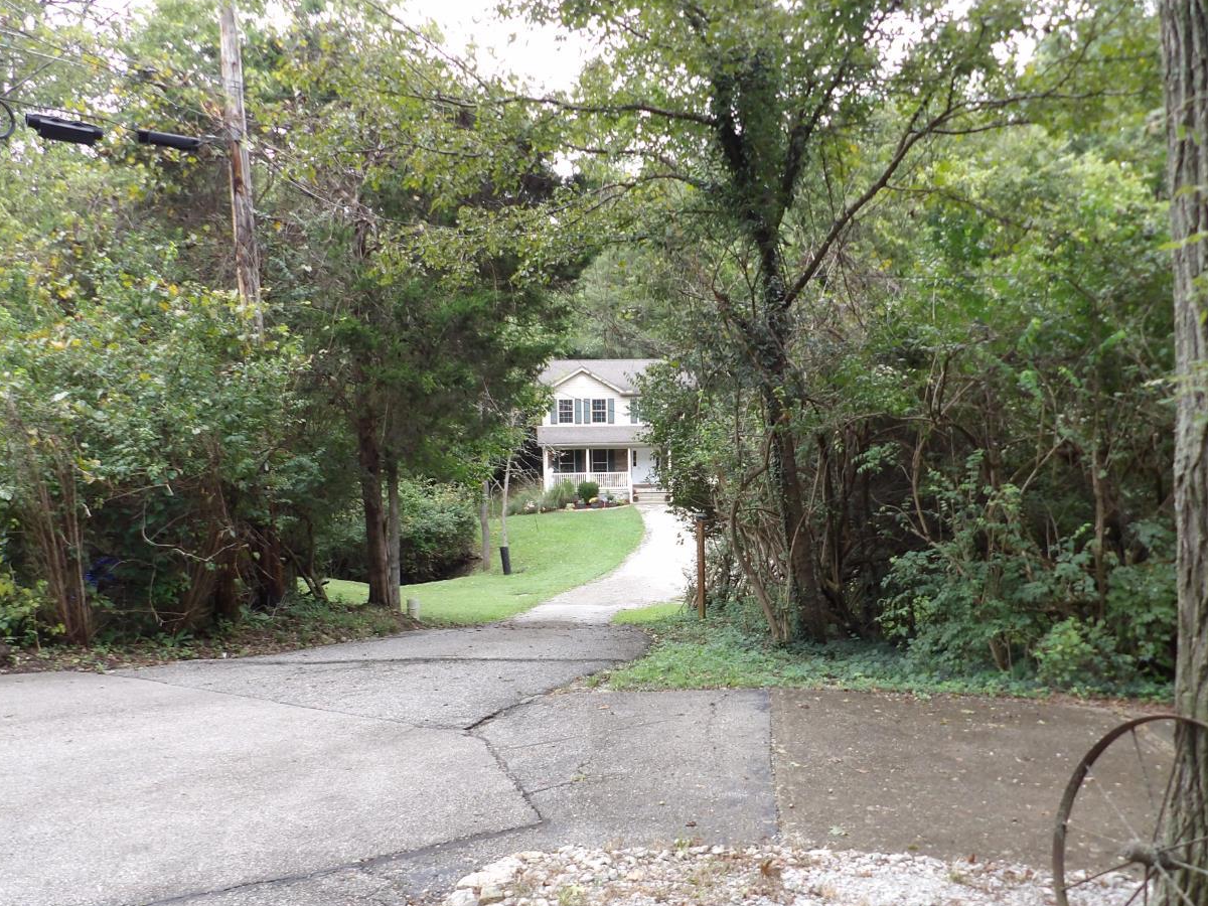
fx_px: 1047
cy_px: 550
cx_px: 648
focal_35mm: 30
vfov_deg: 46.5
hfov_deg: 59.9
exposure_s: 1/37
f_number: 3.2
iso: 100
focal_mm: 4.3
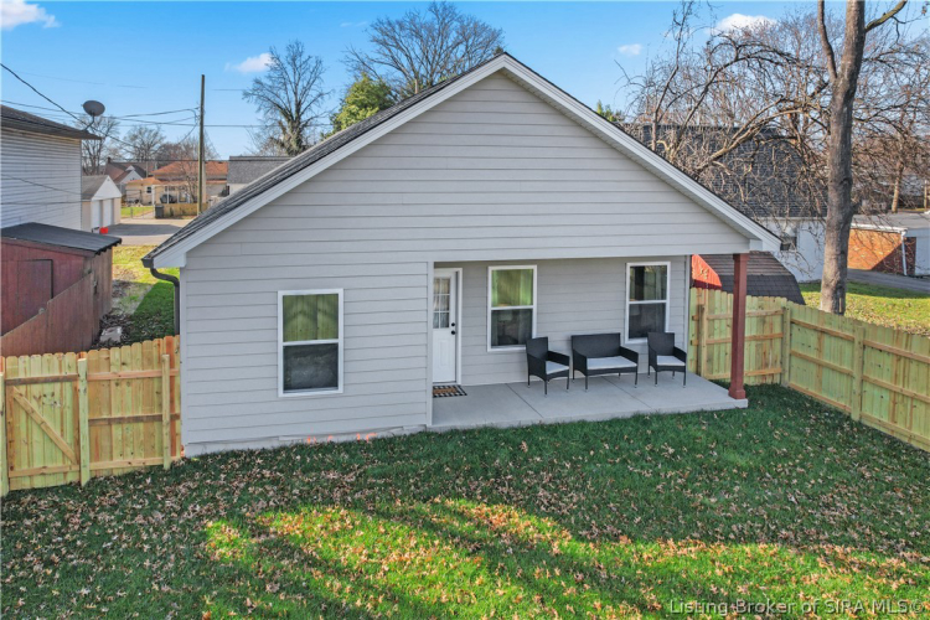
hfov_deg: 78.6
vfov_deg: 57.2
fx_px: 568
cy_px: 310
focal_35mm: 22
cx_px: 465
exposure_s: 1/640
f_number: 2.8
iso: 100
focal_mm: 8.38
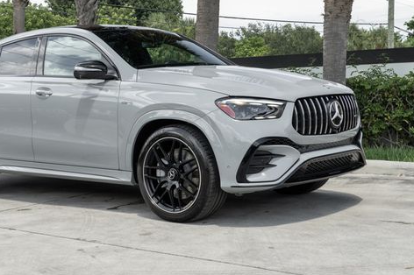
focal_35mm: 61
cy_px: 101
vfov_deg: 22.2
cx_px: 125
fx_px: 701
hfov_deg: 32.5
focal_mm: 33
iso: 100
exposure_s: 1/40
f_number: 8
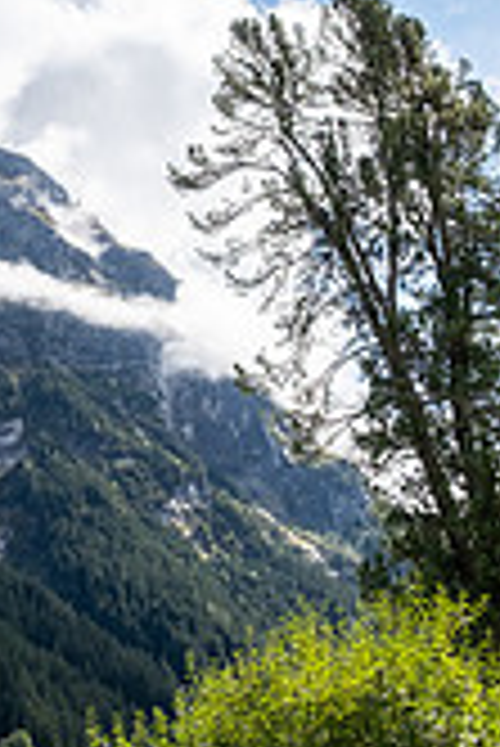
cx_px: -63
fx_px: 1351
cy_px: 162
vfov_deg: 30.3
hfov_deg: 19.9
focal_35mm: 65
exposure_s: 1/420
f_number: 5
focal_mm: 16
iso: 320
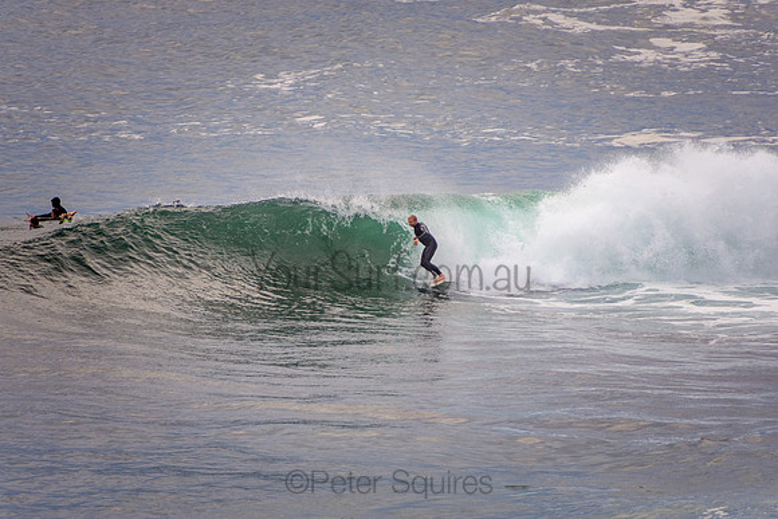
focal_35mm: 600
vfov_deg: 2.3
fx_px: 12969
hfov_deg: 3.4
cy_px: 260
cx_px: 389
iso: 450
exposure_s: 1/800
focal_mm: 400
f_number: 5.6
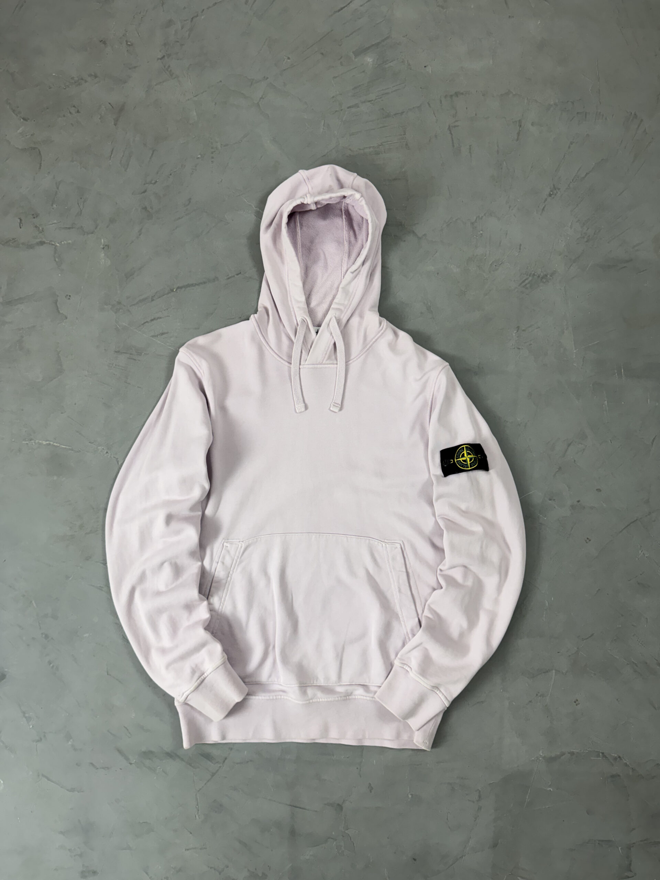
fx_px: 610
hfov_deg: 56.8
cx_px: 330
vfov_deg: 71.6
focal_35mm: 24
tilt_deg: -86.7
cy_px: 440
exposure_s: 1/120
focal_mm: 6.76
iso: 125
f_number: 1.78
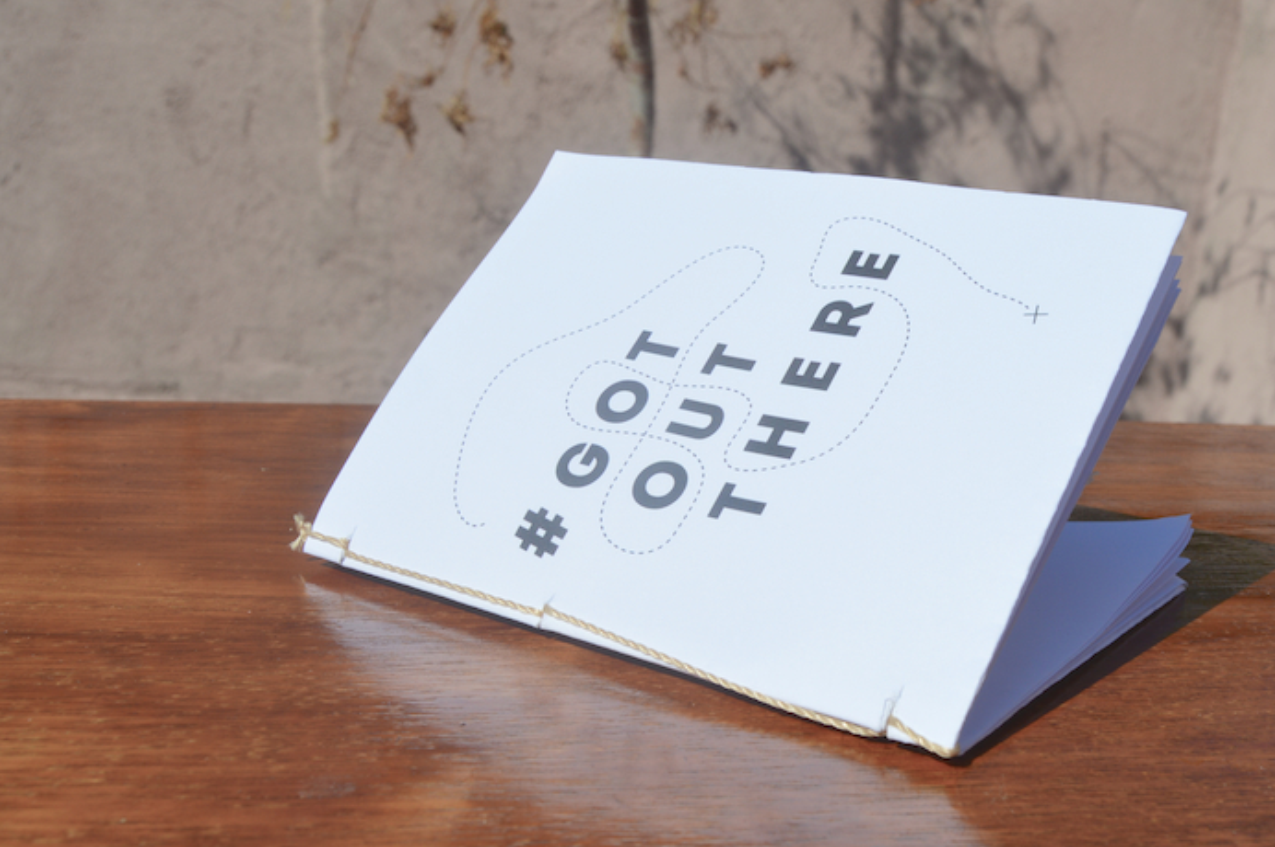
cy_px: 488
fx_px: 1521
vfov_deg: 31.1
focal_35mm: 43
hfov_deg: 45.3
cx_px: 741
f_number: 11
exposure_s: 1/500
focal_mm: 22
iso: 100
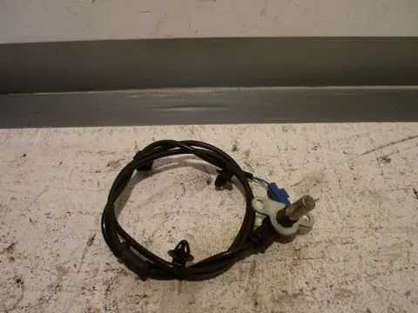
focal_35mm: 33
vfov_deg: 42.9
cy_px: 156
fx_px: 398
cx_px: 209
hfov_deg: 55.4
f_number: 2.8
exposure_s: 1/50
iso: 80
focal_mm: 5.5
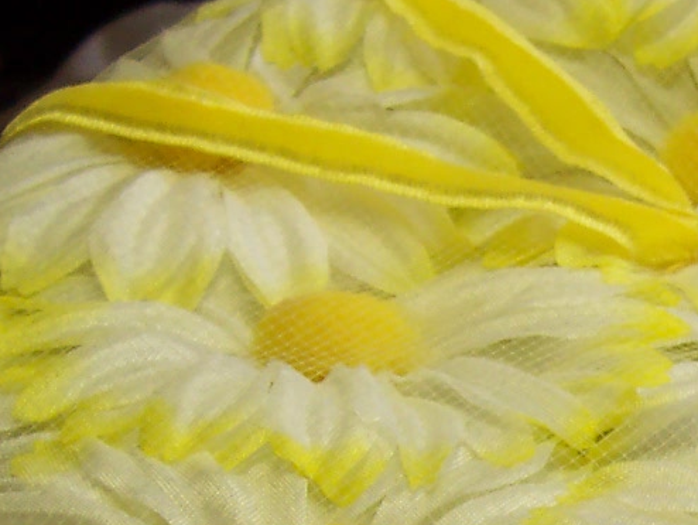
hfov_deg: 15.4
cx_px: 797
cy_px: 627
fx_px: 2502
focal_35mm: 124
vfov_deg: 11.7
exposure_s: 1/180
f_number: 2.8
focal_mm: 5.6
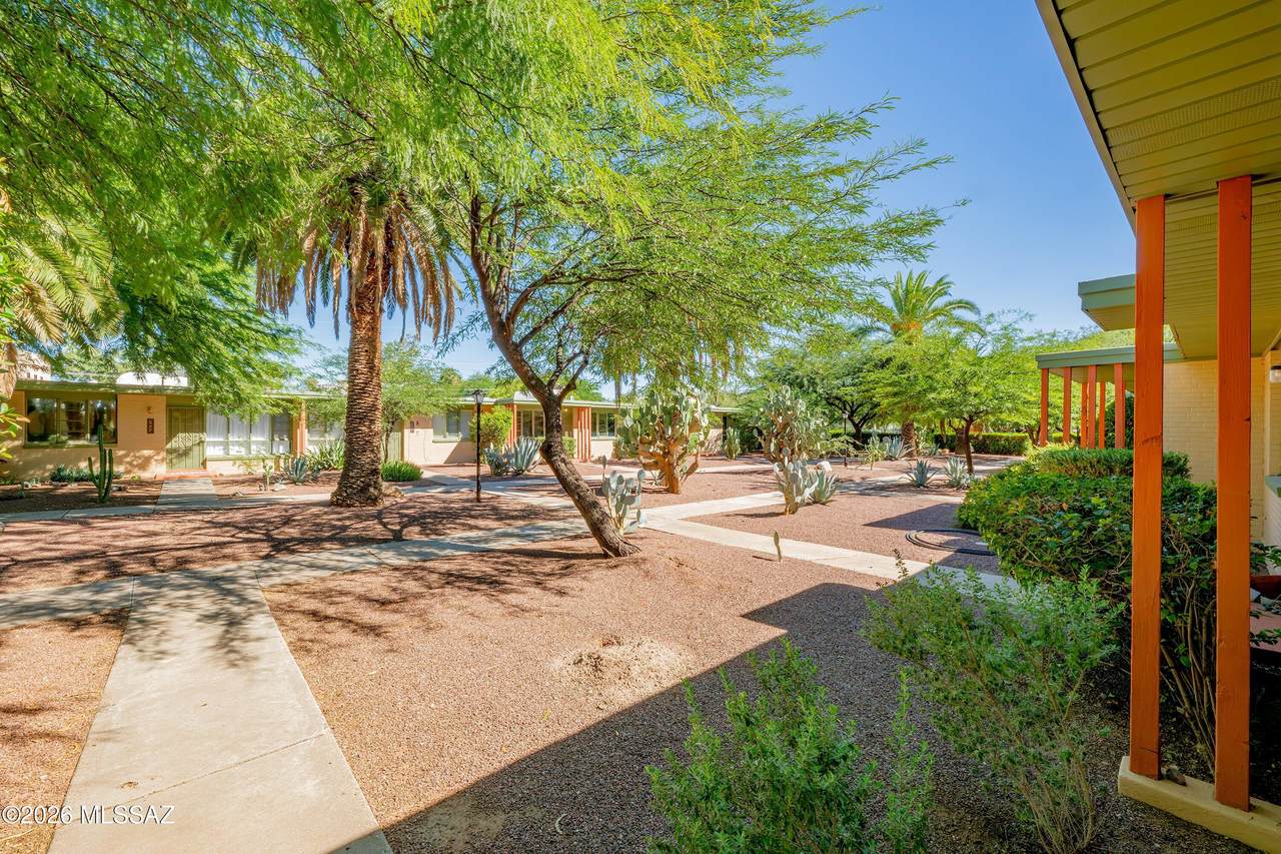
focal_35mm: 14
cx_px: 640
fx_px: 498
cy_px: 427
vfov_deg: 81.2
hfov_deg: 104.3
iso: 320
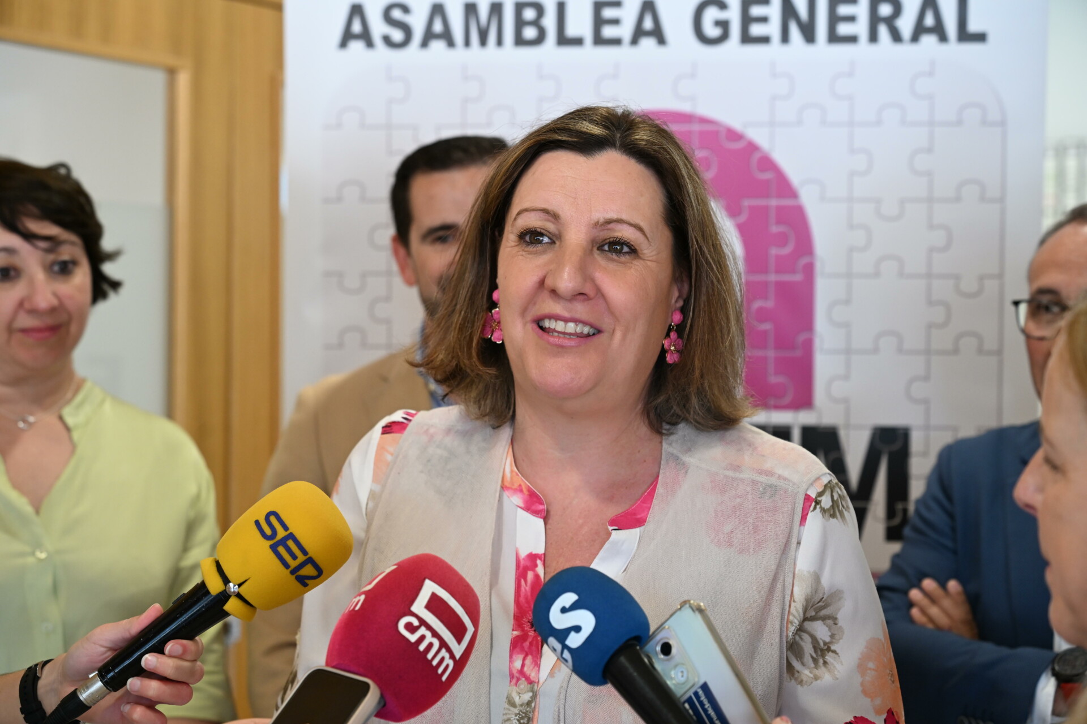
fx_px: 2053
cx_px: 544
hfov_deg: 29.7
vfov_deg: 20.0
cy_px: 362
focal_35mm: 68
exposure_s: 1/125
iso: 1250
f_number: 4.5
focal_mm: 68
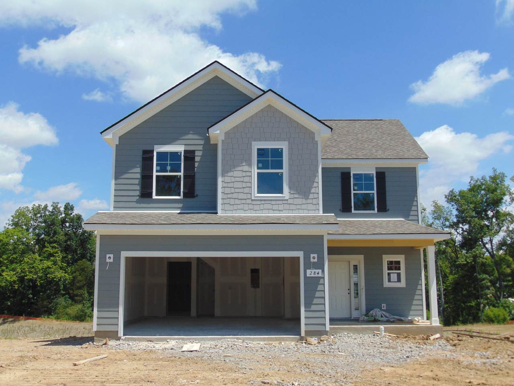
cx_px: 257
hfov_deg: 47.9
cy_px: 193
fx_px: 579
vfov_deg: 36.8
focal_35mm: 39
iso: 80
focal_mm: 6.9
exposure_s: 1/250
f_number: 8.5
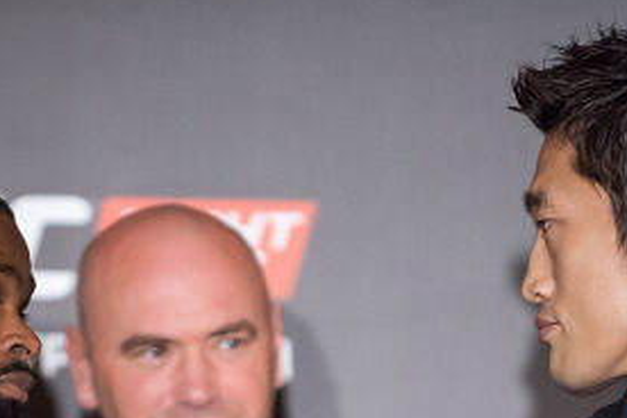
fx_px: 8063
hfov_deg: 4.5
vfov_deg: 3.0
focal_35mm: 463
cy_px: 470
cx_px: 284
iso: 3200
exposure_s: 1/2000
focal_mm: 200
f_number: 2.8
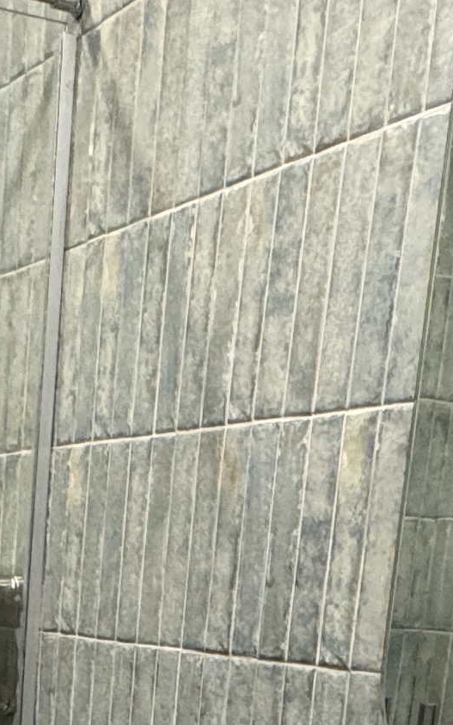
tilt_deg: -16.2
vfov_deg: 24.8
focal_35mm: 71
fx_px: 1402
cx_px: -52
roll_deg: -2.1
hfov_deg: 17.7
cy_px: 965
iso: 320
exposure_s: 1/50
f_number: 2.2
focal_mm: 2.22
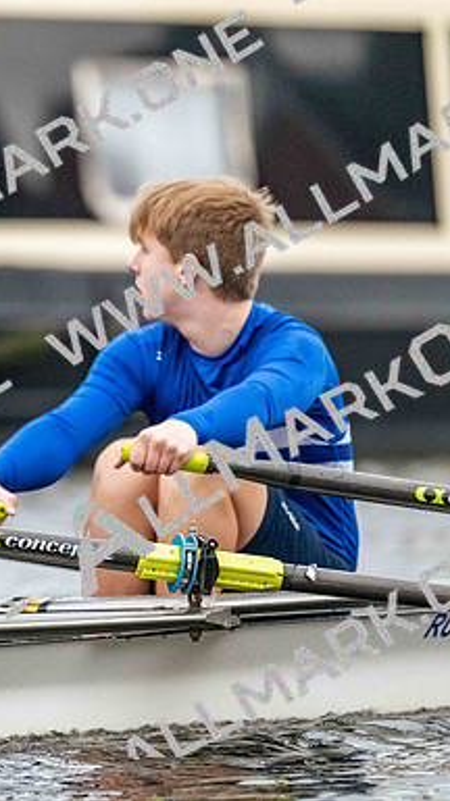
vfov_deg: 3.4
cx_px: -106
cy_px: 400
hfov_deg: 1.9
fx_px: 13433
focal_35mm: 632
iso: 6400
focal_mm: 400
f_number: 4.5
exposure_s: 1/2000
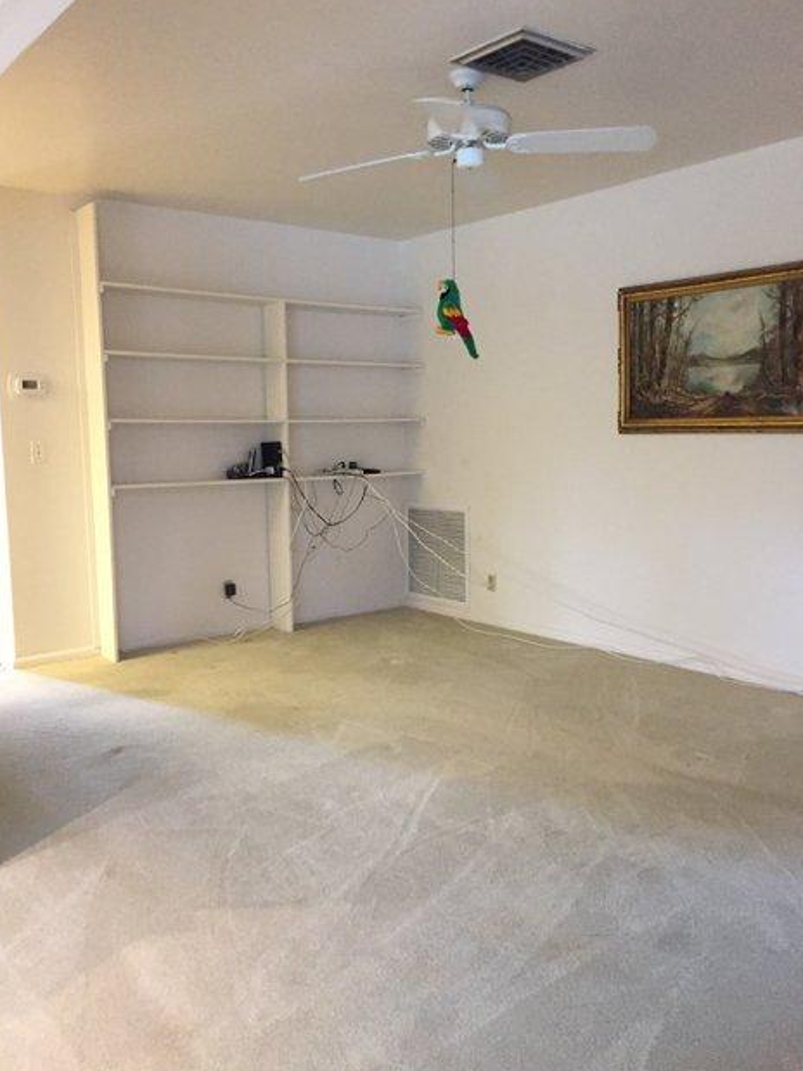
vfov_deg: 60.0
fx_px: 928
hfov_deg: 46.8
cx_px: 402
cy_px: 536
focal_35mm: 30
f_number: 2.2
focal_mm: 4.15
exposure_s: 1/30
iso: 250
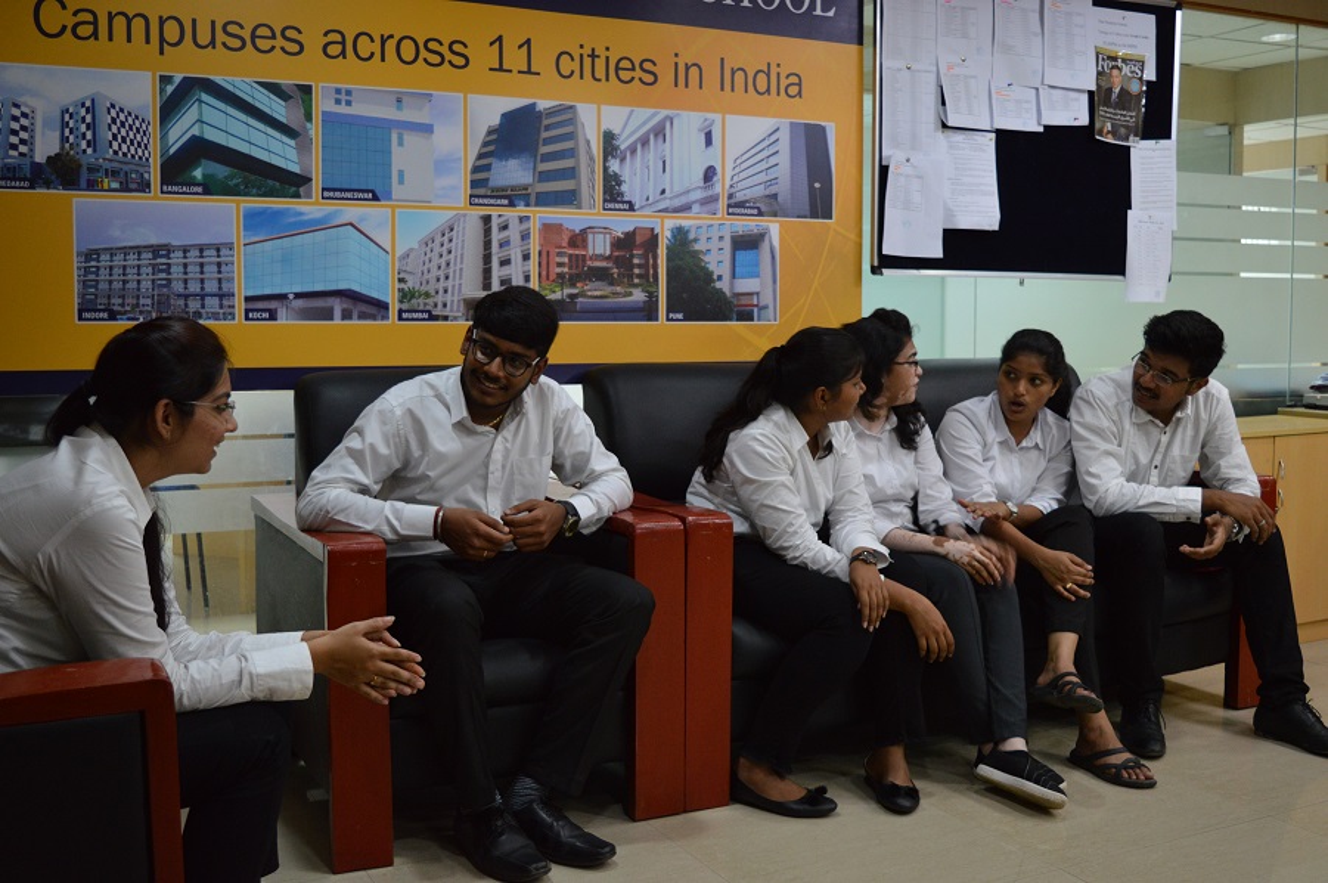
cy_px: 442
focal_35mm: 36
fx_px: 1327
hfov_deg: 53.2
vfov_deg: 36.8
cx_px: 664
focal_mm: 24
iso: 800
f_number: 4
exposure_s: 1/30
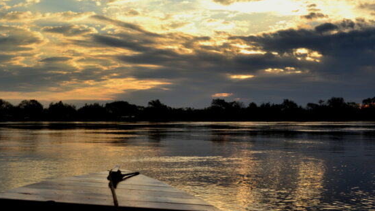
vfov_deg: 23.5
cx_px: 204
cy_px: 79
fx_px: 507
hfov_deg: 40.5
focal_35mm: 51
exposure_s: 1/125
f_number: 10
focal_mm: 28
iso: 100
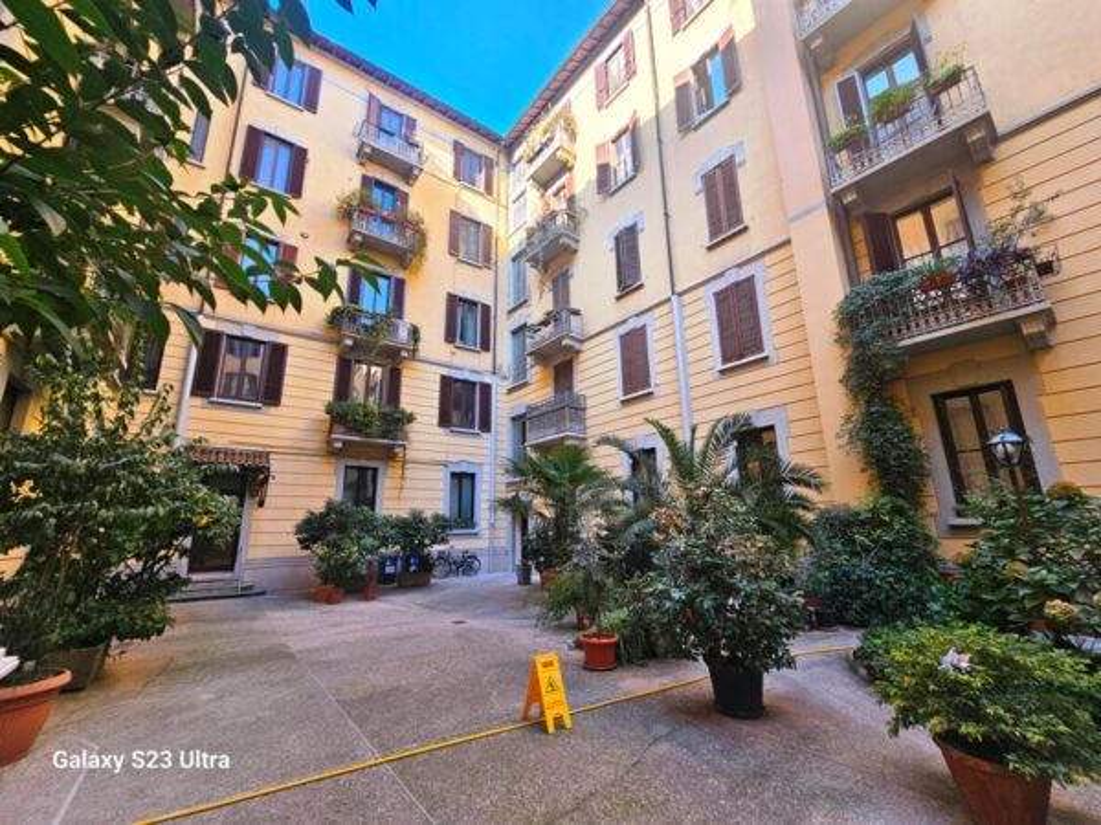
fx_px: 413
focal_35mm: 13
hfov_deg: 106.2
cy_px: 412
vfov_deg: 89.9
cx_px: 550
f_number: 2.2
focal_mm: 2.2
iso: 80
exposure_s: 1/234
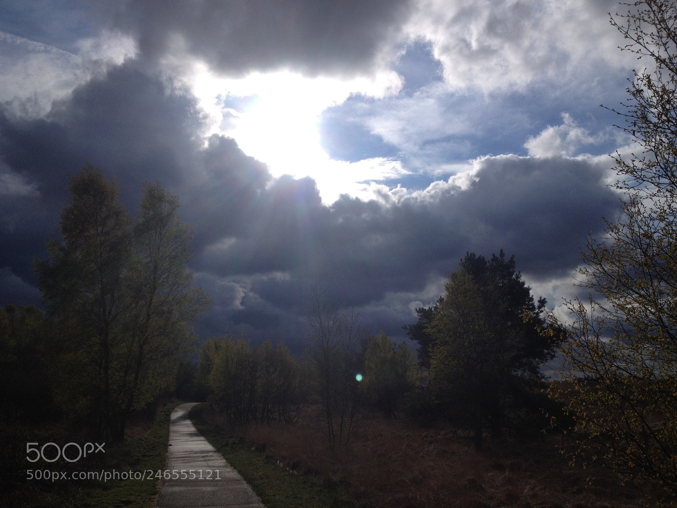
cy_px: 254
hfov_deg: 52.6
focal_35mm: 35
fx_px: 685
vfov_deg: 40.7
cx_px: 338
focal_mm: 4.28
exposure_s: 1/9259
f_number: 2.4
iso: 50
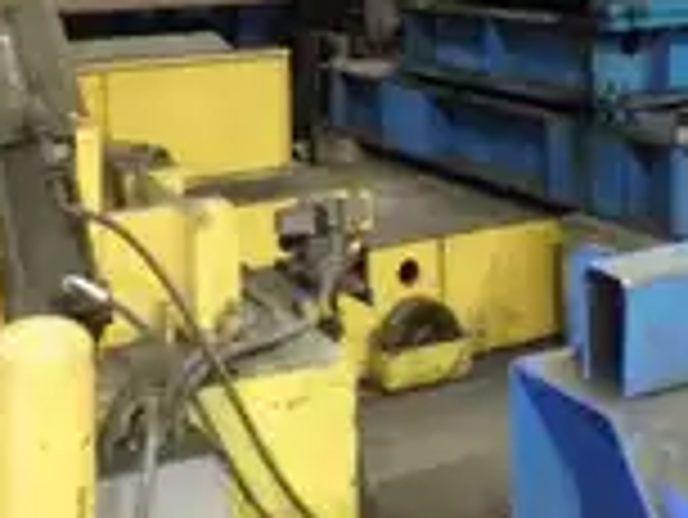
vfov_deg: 22.7
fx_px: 1193
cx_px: 328
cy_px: -81
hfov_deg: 32.2
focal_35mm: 60
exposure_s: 1/8
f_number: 3.8
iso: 800
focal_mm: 4
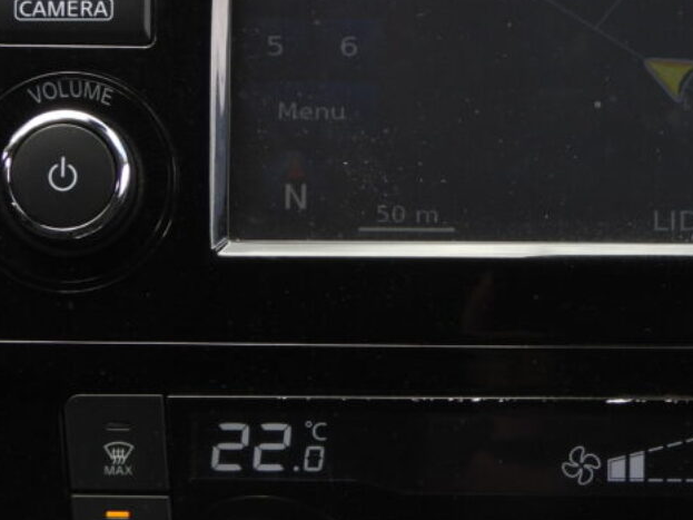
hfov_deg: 10.2
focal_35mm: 193
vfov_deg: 7.7
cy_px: 220
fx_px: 3863
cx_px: 673
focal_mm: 13.5
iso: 100
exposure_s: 1/125
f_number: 3.5
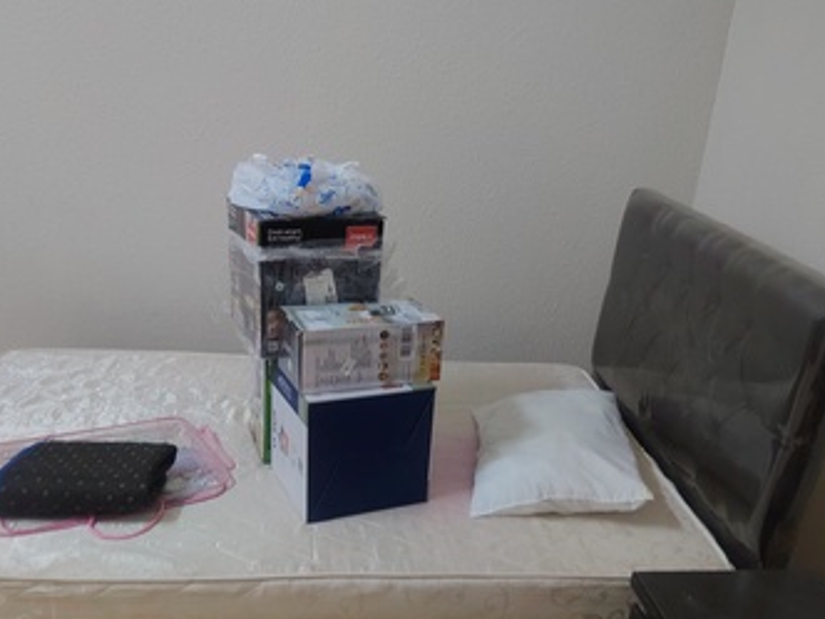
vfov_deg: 42.8
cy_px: 369
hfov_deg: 55.3
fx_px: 786
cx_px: 391
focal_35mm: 33
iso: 2684
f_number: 1.75
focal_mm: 5.25
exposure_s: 1/25
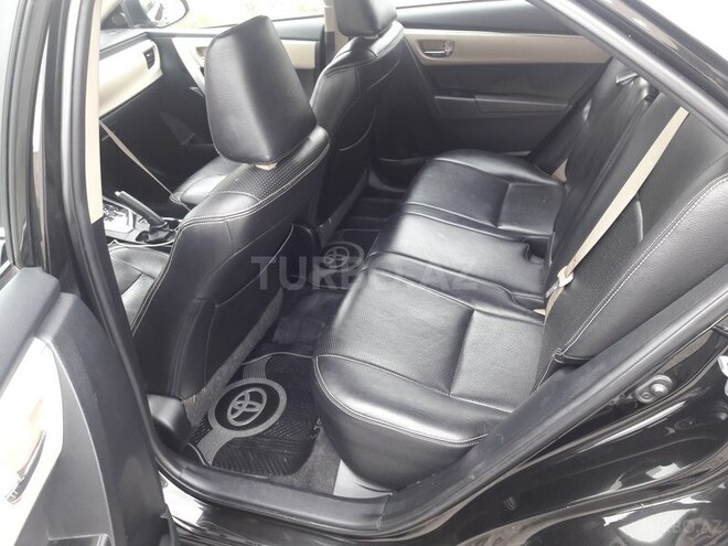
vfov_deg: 49.7
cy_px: 273
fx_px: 589
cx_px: 364
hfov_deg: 63.4
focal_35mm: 28
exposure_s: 1/100
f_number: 1.9
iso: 80
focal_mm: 3.7
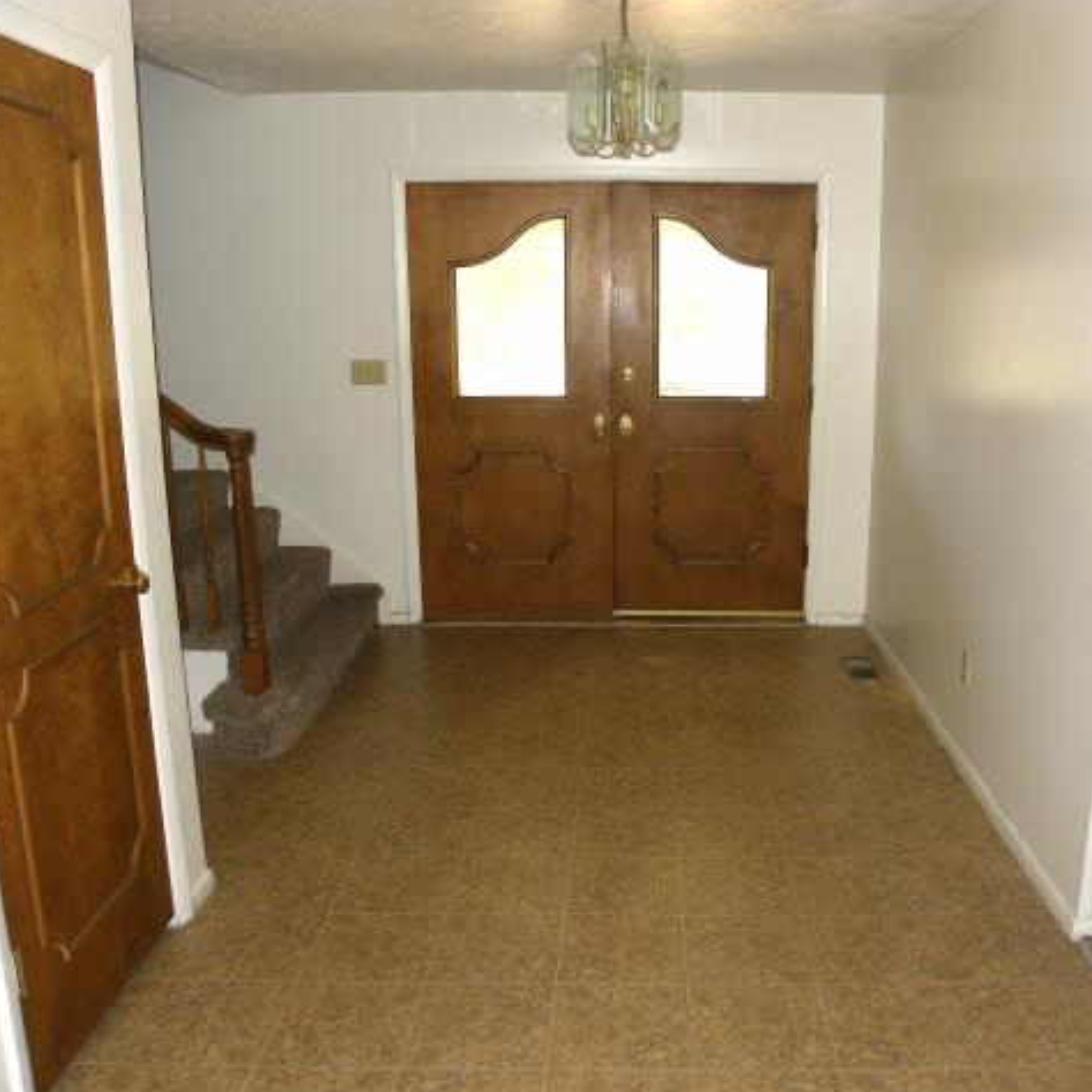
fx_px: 1106
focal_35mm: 31
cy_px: 546
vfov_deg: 52.5
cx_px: 650
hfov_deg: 52.2
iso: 64
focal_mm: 4.6
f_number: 3.2
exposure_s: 1/60
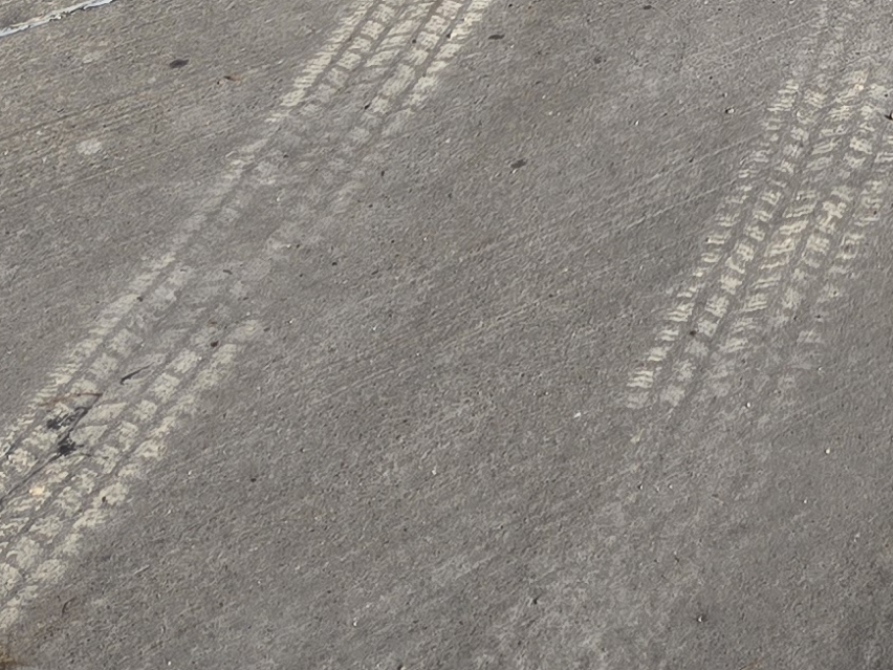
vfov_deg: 11.5
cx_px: 1210
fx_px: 2786
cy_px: -891
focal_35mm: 108
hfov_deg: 17.0
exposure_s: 1/2088
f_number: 1.8
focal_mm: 5.4
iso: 25
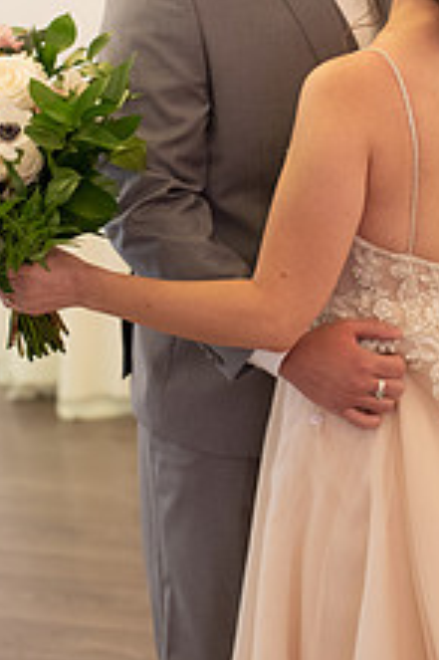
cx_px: 308
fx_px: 1869
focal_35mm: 102
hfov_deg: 13.4
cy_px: 96
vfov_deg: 19.7
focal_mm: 50
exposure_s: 1/200
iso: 1600
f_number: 2.8
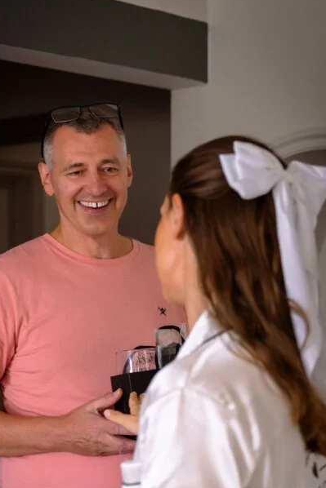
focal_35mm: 91
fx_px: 1235
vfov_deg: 22.3
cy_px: 320
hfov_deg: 15.0
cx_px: 216
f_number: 2.8
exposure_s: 1/200
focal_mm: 45
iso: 1250
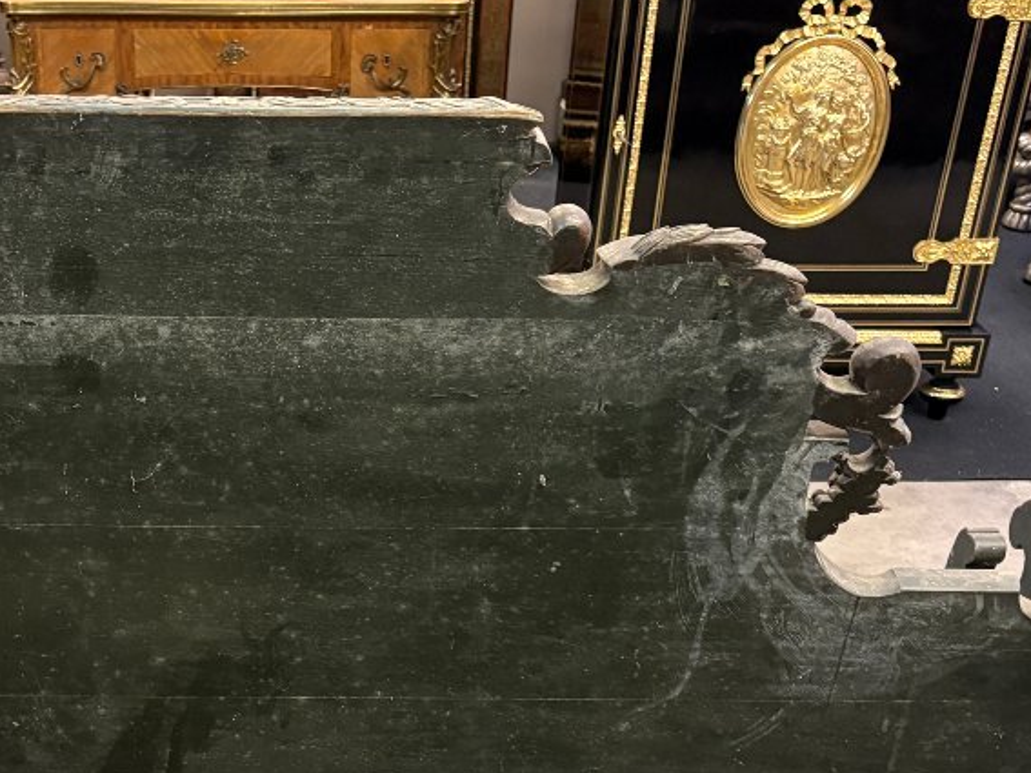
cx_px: 260
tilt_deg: -29.2
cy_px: 638
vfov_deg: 26.0
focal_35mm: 55
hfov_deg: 34.2
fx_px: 1638
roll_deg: -0.4
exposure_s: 1/33
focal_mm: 5.96
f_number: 1.6
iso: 400
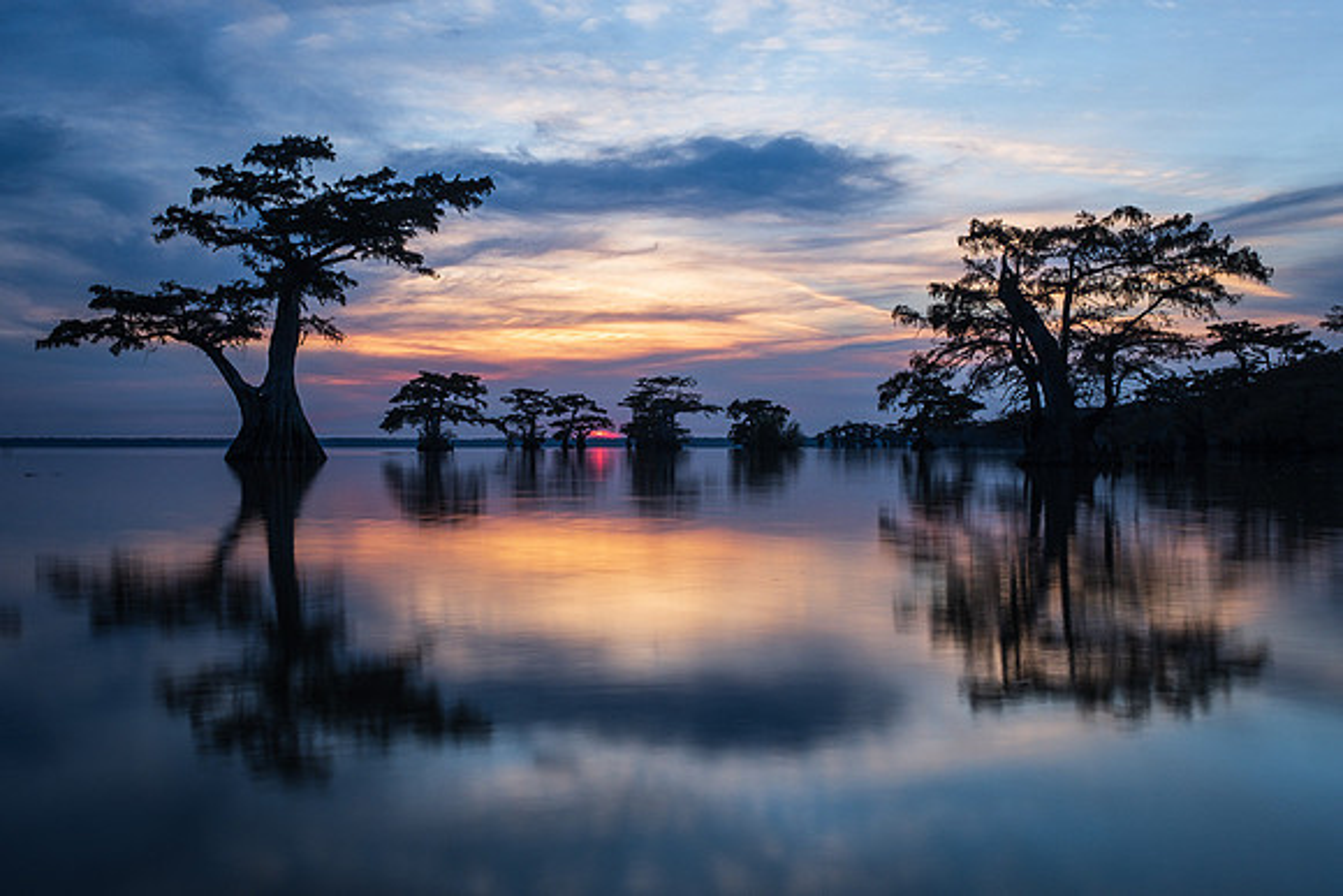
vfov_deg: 36.0
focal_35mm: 37
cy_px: 448
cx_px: 672
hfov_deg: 51.9
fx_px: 1381
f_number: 16
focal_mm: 24.7
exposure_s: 2.5
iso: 200
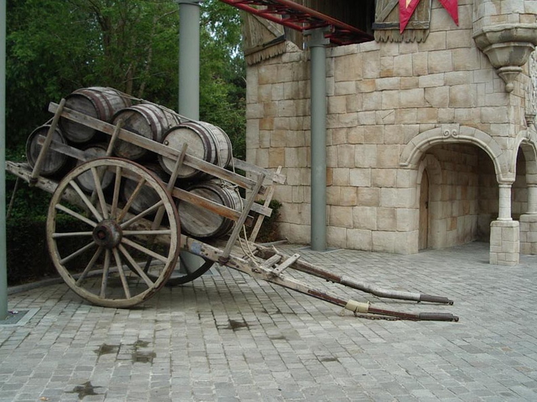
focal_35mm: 38
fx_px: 589
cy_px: 201
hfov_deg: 49.0
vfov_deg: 37.7
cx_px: 268
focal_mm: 5.8
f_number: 4.8
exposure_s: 1/160
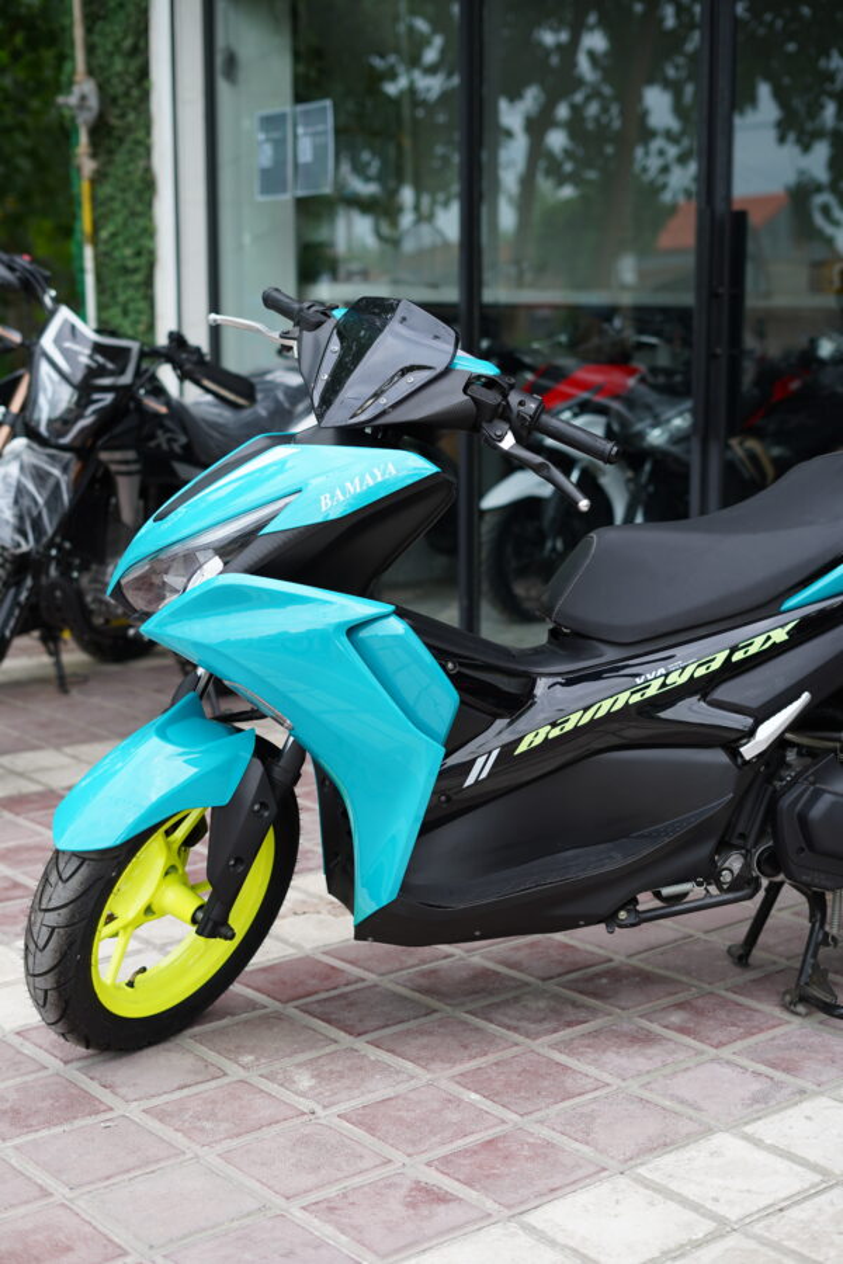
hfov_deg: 27.0
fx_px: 1756
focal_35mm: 50
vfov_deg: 39.6
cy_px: 632
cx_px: 422
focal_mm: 50
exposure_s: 1/160
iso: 100
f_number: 2.8
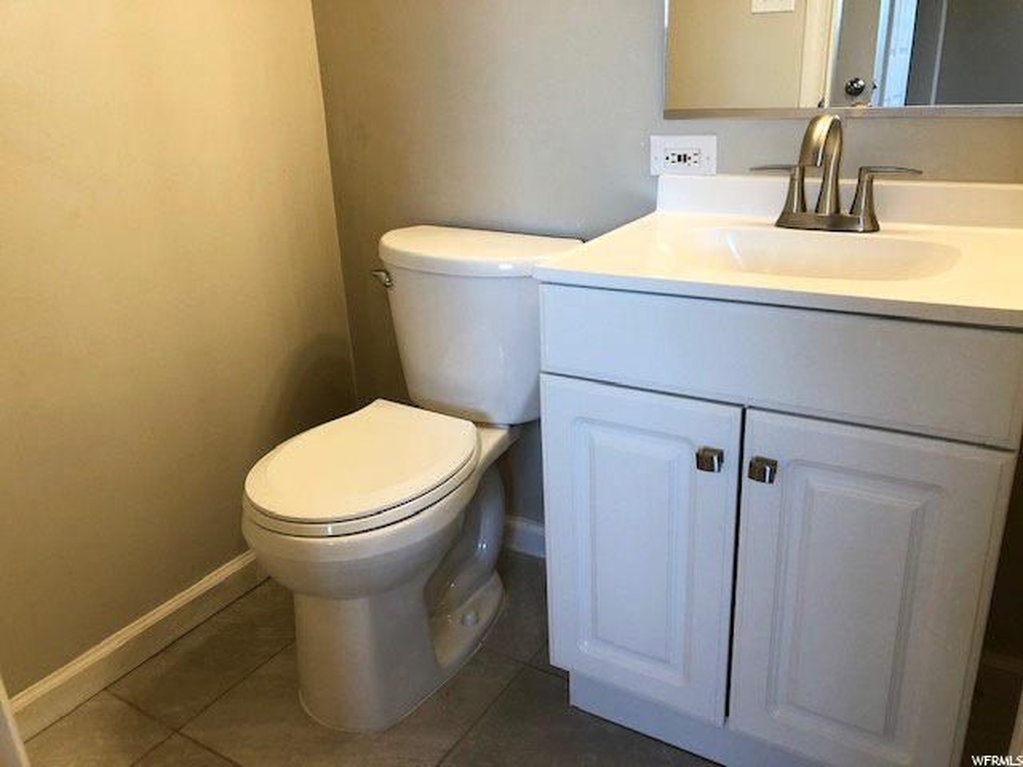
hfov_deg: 63.4
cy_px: 384
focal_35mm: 28
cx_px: 512
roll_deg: +2.8
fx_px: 827
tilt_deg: -20.8
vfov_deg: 49.7
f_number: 1.8
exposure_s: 1/17
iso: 40
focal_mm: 4
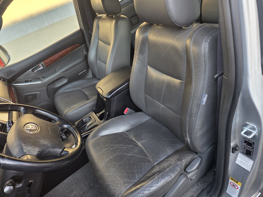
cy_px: 98
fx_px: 175
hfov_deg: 73.9
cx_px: 132
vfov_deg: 58.9
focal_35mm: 23
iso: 40
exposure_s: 1/180
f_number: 1.7
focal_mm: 6.25
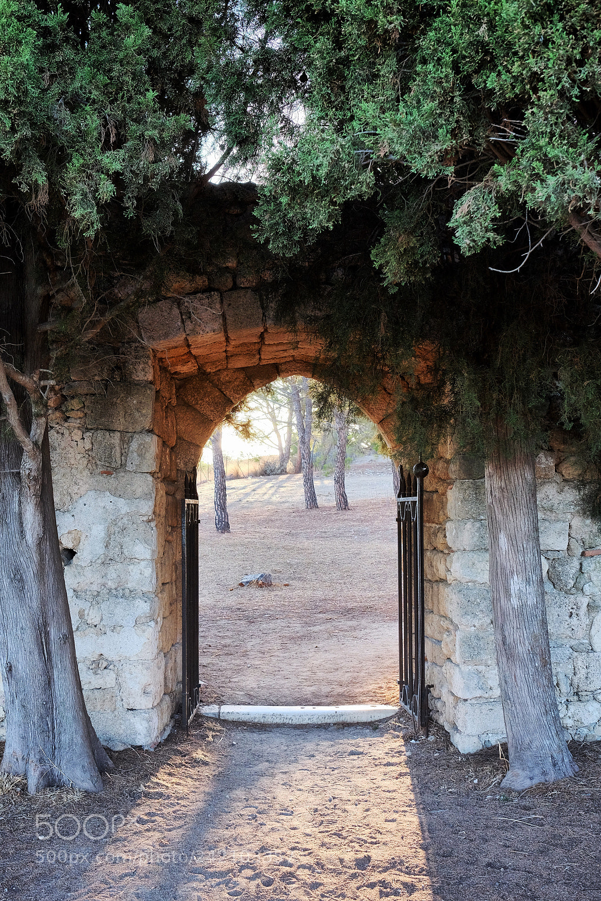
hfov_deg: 37.9
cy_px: 450
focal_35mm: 35
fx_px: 876
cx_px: 300
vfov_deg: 54.4
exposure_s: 1/85
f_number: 5.6
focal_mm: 23
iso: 800
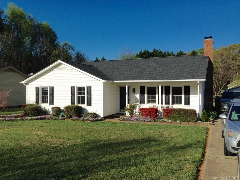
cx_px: 120
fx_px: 229
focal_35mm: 33
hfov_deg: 55.4
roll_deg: +0.1
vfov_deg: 42.9
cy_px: 90
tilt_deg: -1.1
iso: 50
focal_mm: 4.12
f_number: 2.4
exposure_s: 1/2710
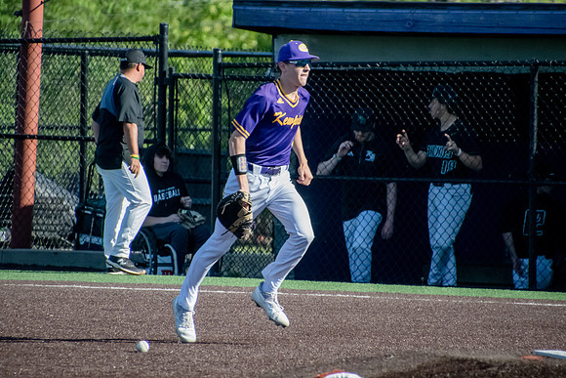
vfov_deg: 2.3
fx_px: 9435
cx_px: 283
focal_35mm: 600
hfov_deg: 3.4
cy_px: 189
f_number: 6.3
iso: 2500
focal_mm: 400
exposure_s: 1/4000
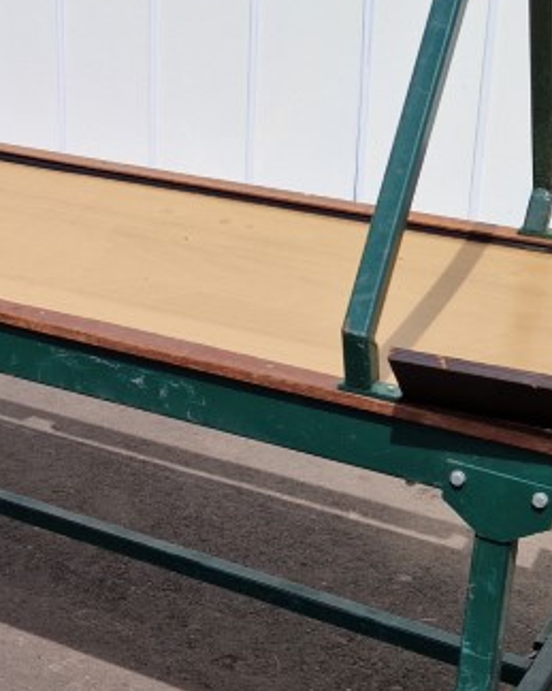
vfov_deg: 26.8
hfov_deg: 21.2
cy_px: 346
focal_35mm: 71
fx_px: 1451
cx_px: 83
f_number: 1.8
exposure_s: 1/2808
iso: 50
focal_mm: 5.4
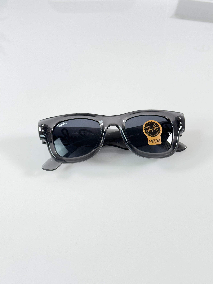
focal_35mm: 48
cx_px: 106
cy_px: 142
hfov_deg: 30.3
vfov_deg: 39.7
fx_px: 394
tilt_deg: -47.3
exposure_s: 1/100
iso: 64
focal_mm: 6.86
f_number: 1.78
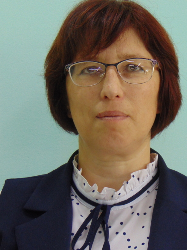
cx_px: 114
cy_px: 142
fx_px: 699
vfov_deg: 20.2
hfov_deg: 15.2
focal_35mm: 97
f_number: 3.7
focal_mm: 12.8
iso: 200
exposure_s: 1/30
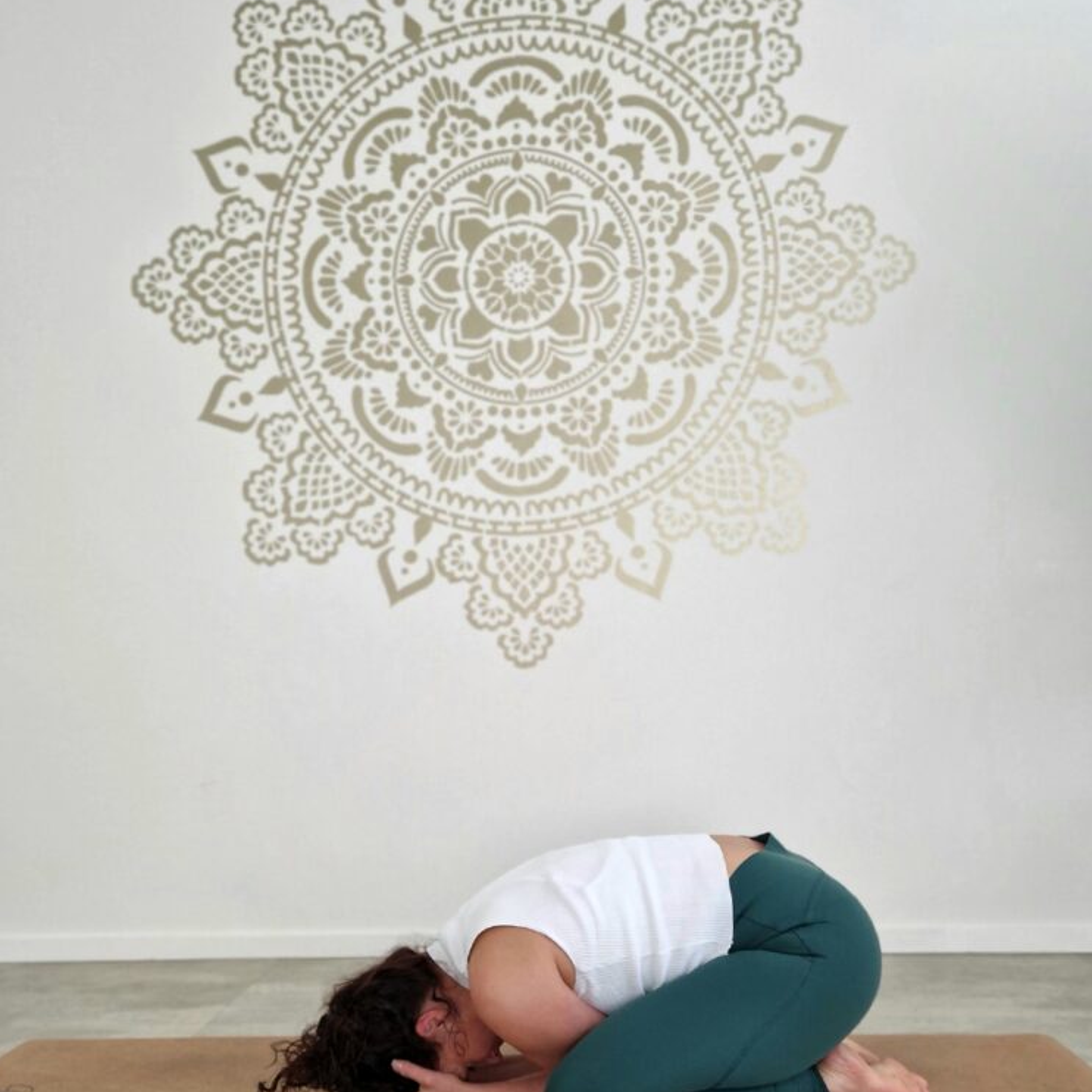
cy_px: 588
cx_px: 529
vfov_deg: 57.2
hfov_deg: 57.3
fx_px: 999
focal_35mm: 28
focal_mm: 5.4
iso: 250
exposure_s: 1/50
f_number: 1.8
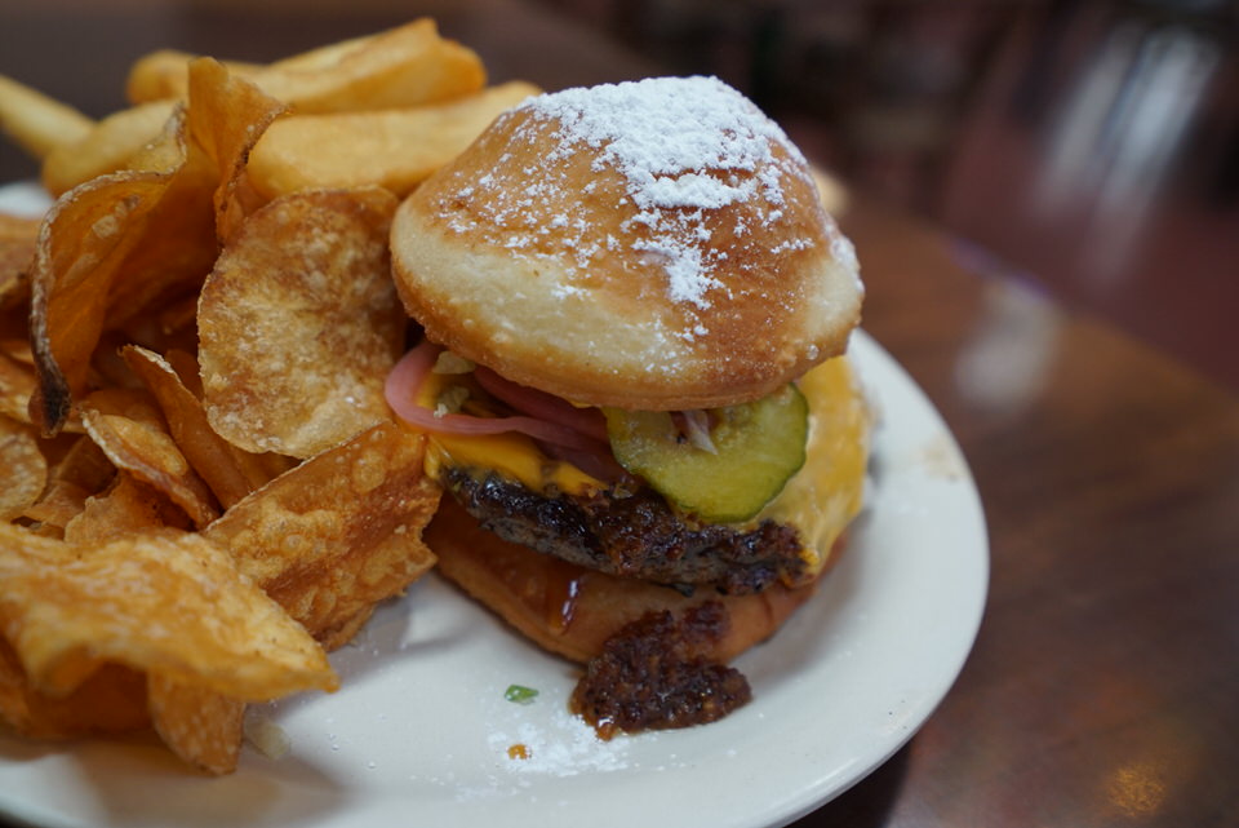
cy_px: 414
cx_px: 620
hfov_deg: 54.4
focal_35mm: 35
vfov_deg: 37.9
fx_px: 1205
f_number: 4
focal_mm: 35
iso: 800
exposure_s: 1/60
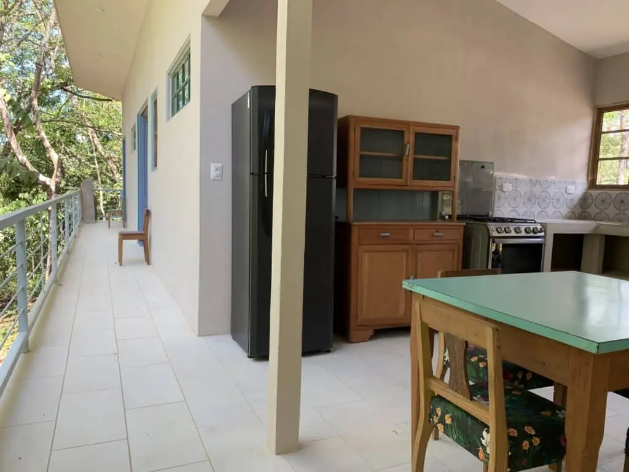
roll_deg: -1.9
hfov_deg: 67.3
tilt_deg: -6.5
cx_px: 314
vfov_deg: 53.1
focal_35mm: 26
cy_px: 236
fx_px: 472
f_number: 1.8
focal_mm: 4.25
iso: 32
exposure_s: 1/122
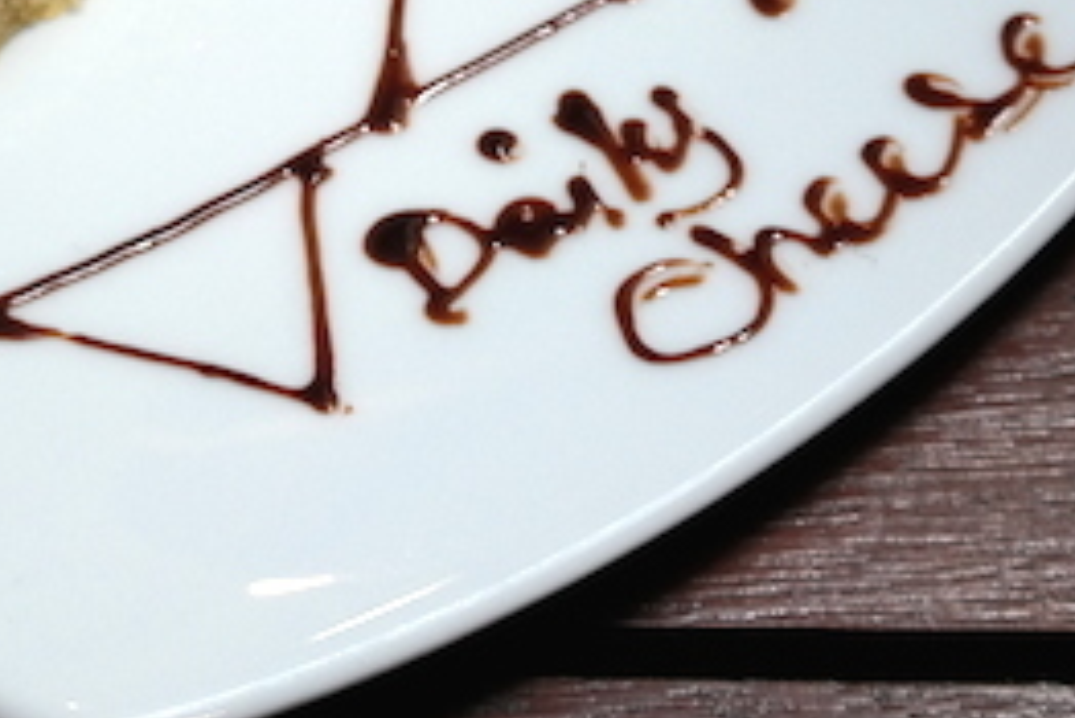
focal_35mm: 125
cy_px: -88
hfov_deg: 16.3
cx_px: 295
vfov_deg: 10.8
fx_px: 3735
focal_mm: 27
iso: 400
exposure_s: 1/50
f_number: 4
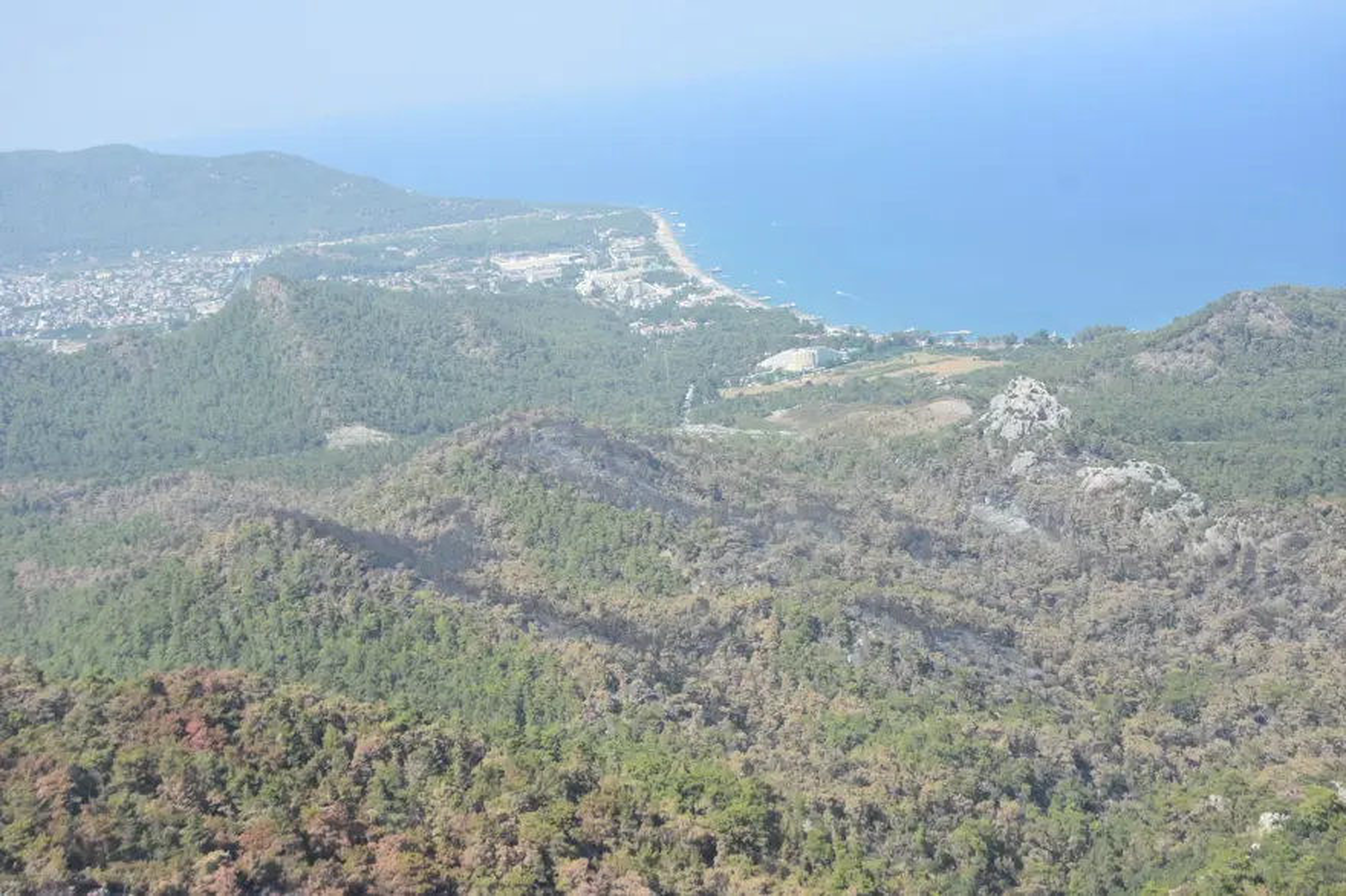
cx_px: 673
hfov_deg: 33.4
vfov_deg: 22.6
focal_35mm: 60
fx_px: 2242
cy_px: 448
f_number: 8
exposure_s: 1/500
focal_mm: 40
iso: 400
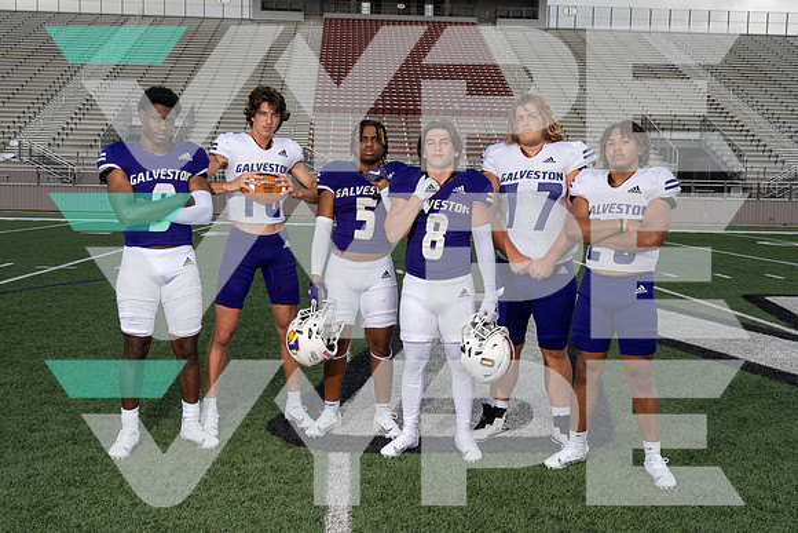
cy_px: 266
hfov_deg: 49.5
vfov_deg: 34.2
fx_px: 865
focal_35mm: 39
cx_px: 399
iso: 100
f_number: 8
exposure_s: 1/250
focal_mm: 39
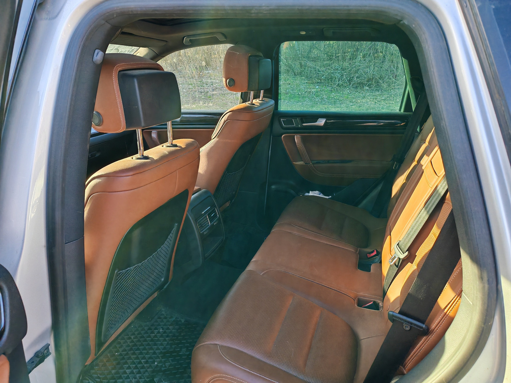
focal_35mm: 25
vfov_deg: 54.9
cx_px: 256
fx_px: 369
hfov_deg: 69.4
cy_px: 192
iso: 100
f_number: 1.9
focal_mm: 5.3
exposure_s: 1/340
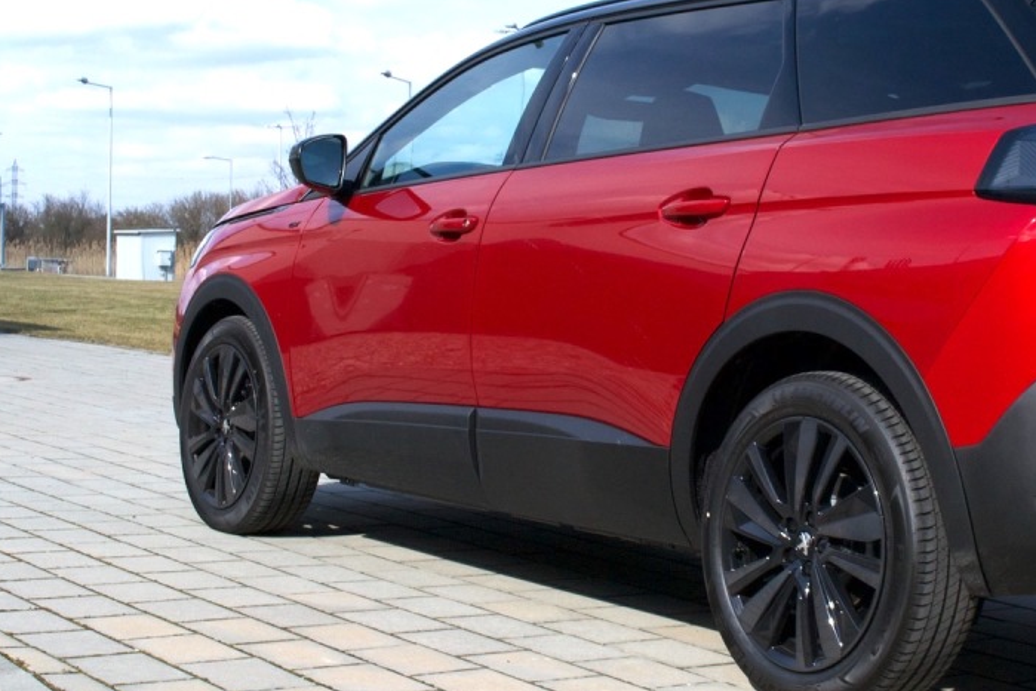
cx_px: 734
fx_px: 1928
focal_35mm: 67
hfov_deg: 29.7
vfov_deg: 20.2
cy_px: 227
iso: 400
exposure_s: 1/400
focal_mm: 26
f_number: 11
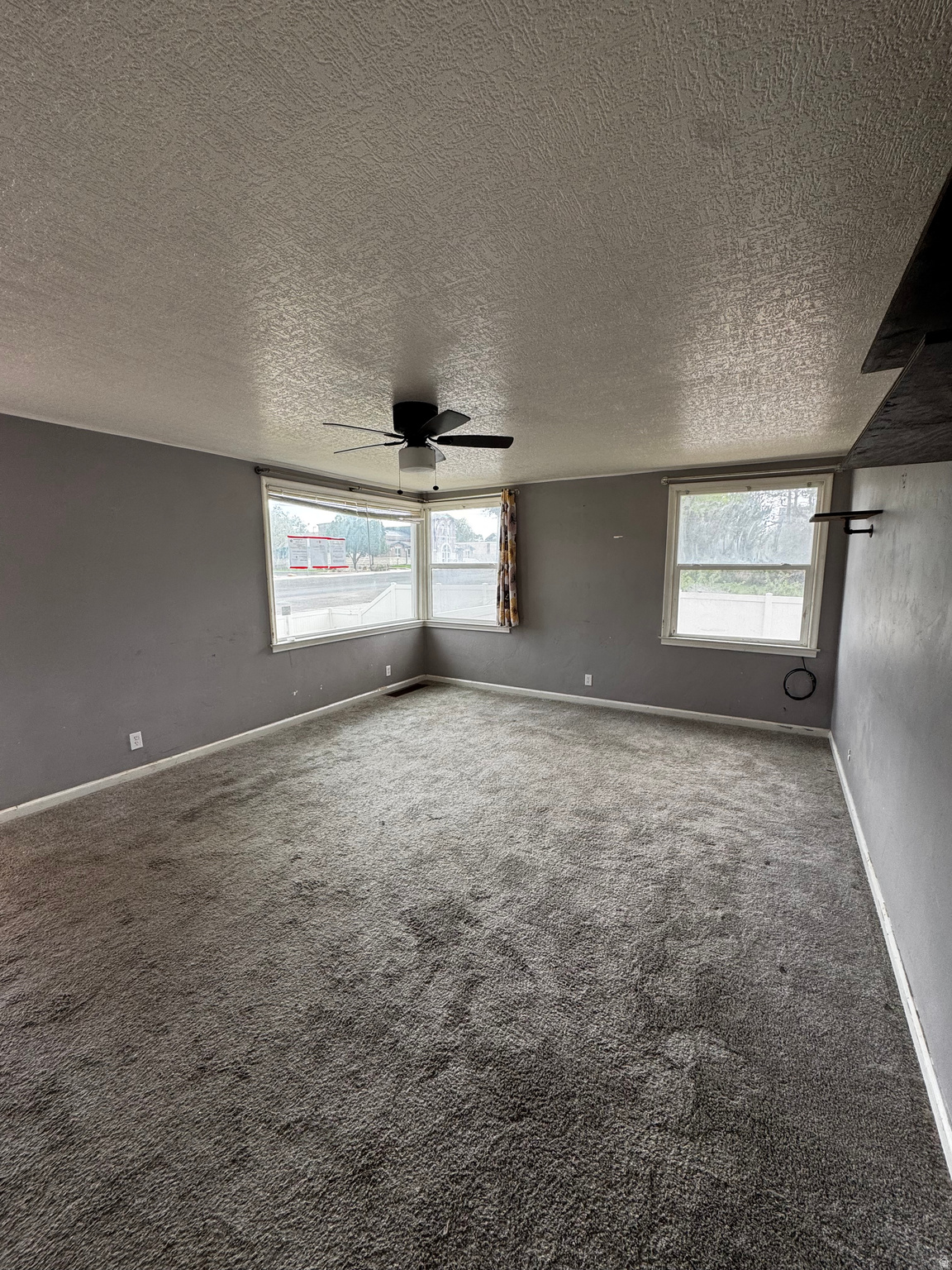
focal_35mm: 14
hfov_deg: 85.7
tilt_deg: -8.2
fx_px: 513
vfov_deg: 102.1
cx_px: 476
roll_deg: +0.7
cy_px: 635
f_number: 2.2
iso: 64
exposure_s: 1/99
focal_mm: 2.22
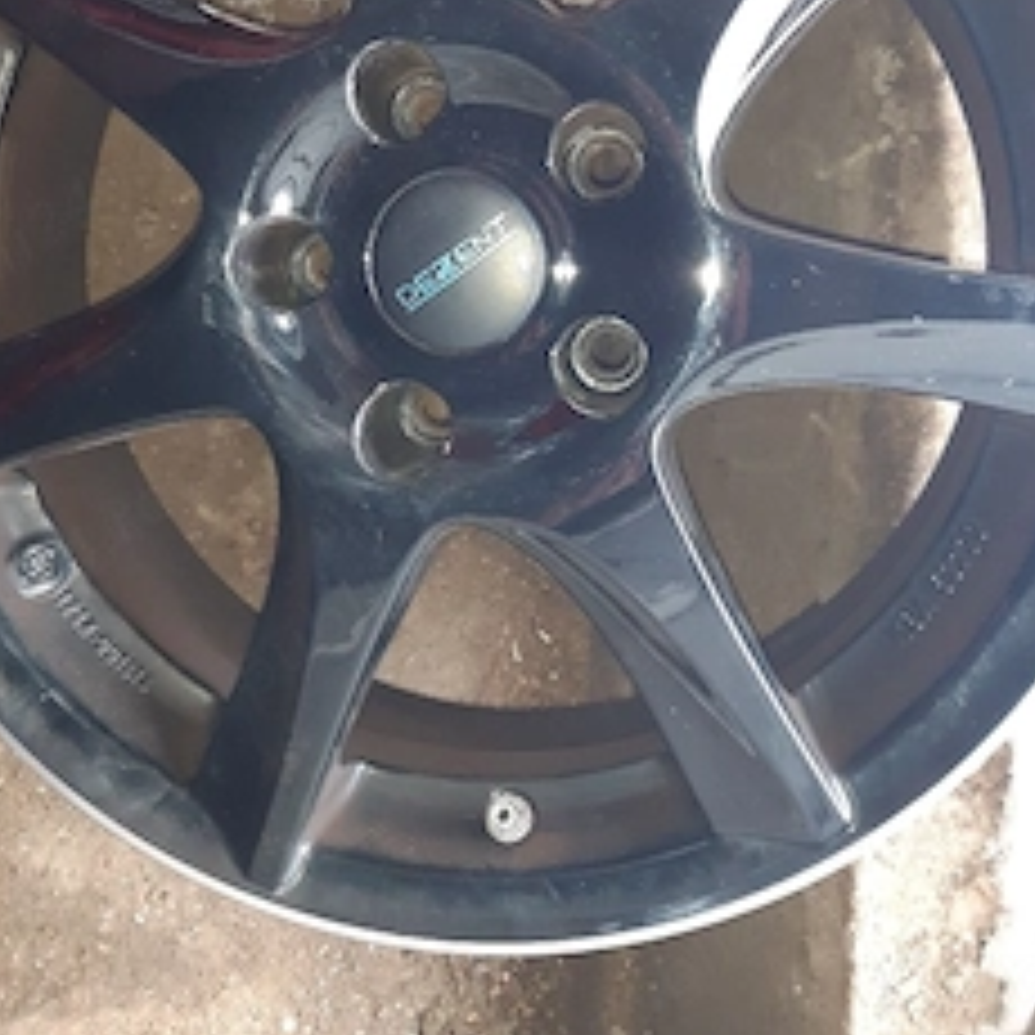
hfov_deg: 41.8
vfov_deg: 41.0
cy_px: 292
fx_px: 1353
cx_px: 468
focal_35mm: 40
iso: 200
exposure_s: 1/50
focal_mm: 3.92
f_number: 1.7
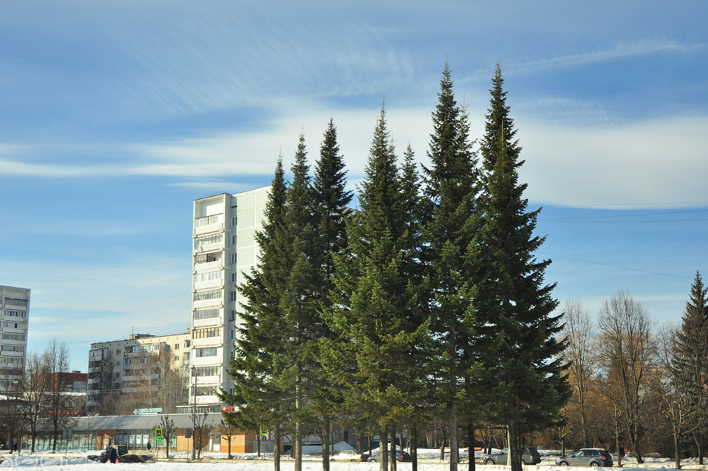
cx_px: 366
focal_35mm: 44
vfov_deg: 30.4
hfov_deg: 44.5
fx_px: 864
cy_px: 261
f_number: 4.5
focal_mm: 26
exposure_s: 1/4000
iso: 320
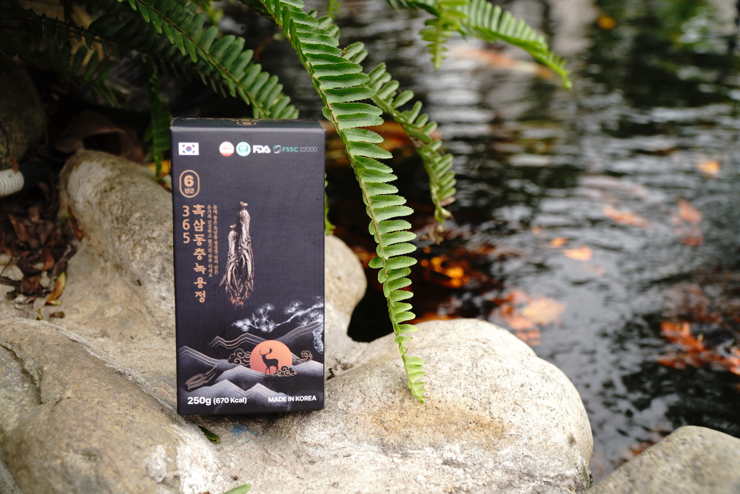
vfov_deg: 34.2
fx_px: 802
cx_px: 370
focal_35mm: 39
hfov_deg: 49.6
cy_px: 247
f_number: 4.5
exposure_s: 1/80
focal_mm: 26
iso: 100
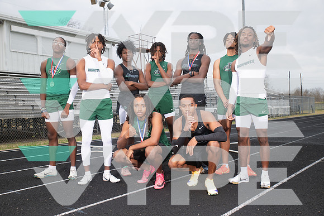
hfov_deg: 53.1
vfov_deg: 36.9
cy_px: 108
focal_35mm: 36
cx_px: 162
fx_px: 324
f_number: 6.3
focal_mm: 36
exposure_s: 1/400
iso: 250
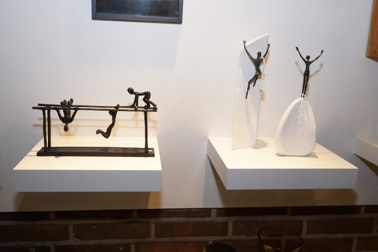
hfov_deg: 55.8
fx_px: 357
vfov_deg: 38.9
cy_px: 126
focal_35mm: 34
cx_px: 189
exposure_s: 1/125
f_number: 4
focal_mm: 34
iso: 200
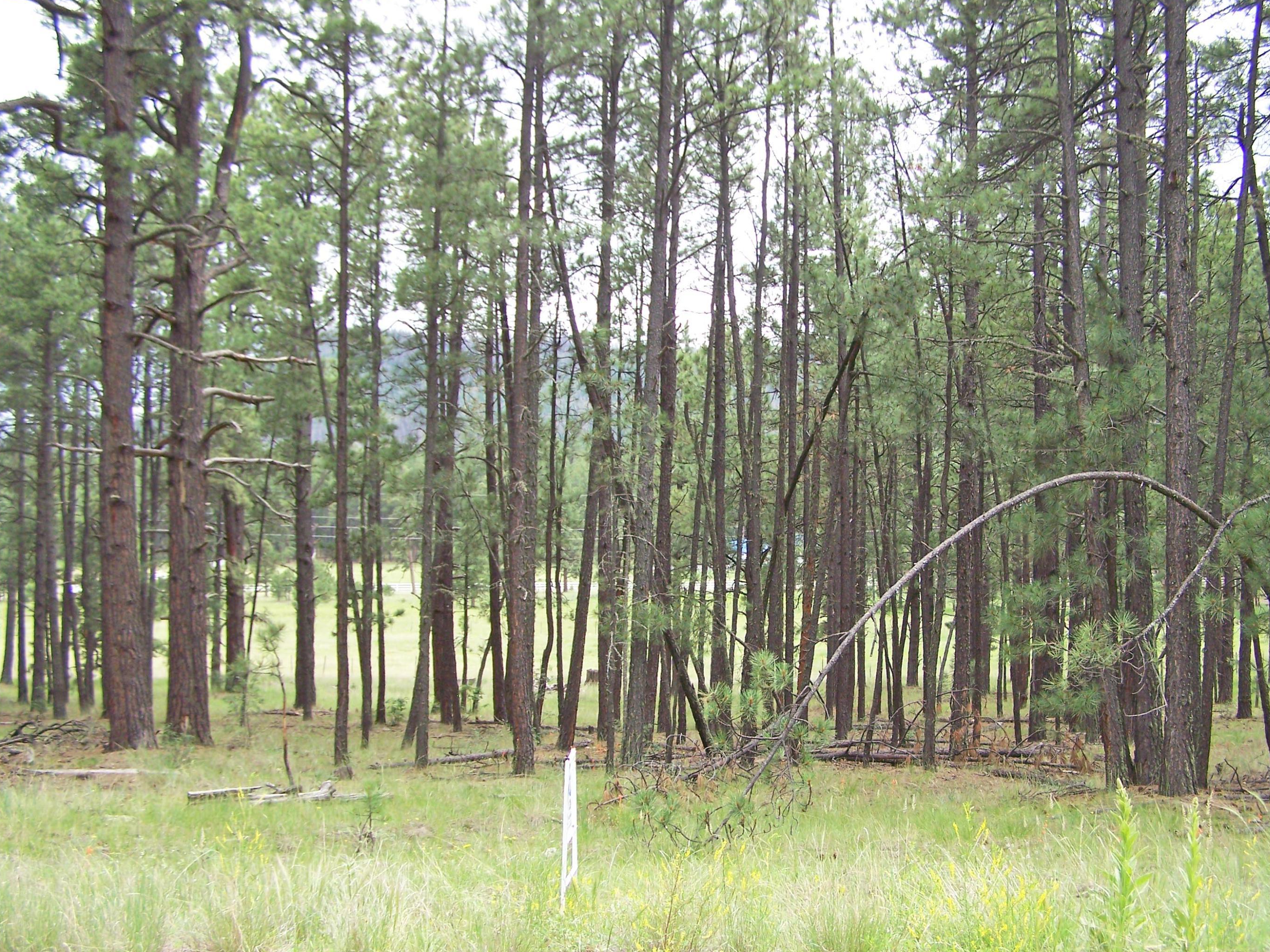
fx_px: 1541
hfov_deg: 44.8
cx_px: 682
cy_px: 522
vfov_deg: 34.3
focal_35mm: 42
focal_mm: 6.3
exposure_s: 1/200
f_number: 2.8
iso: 64
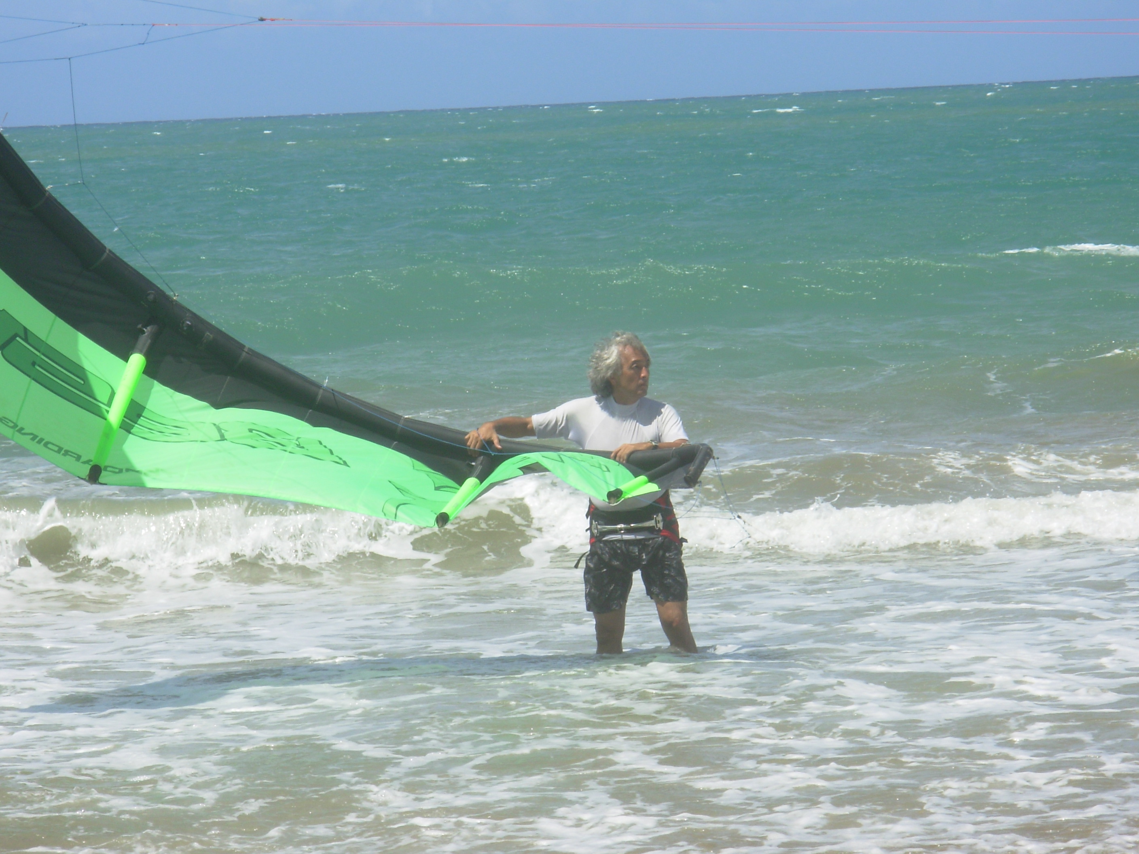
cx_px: 570
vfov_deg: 7.8
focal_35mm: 190
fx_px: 6252
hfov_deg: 10.4
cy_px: 427
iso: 50
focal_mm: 31.4
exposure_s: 1/215
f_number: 8.4
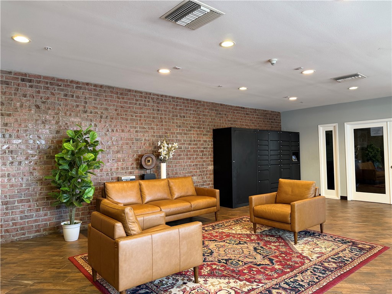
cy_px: 147
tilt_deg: +1.7
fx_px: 272
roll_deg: +0.7
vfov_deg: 56.8
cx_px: 196
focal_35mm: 24
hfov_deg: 71.6
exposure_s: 1/60
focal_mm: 6.76
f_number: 1.78
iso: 250
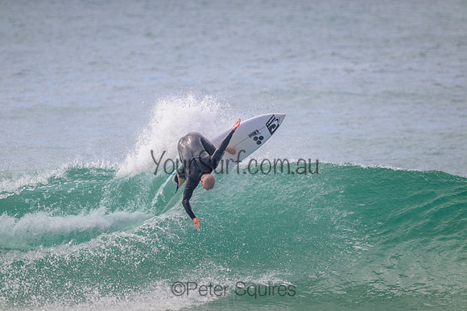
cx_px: 234
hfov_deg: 2.6
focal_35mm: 800
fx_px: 10380
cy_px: 156
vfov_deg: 1.7
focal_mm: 800
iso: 1600
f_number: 11
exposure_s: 1/2000
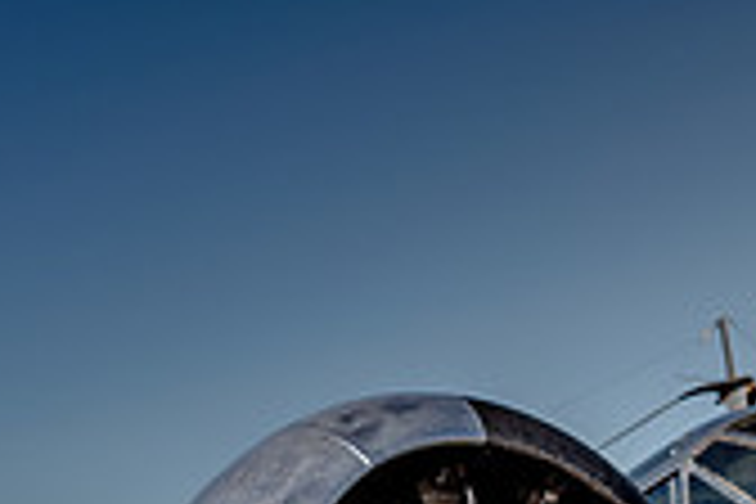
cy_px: 839
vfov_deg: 14.8
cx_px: 621
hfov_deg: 24.0
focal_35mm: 83
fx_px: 1743
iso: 64
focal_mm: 24
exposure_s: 1/250
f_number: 3.5
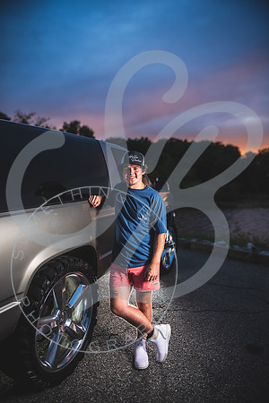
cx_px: 134
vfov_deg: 73.7
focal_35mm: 24
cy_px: 202
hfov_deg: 53.1
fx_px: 269
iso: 100
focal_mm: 24
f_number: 2.8
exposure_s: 1/250
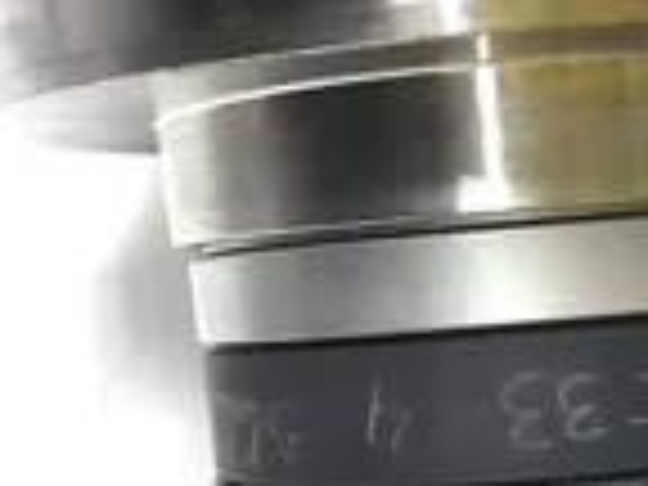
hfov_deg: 22.1
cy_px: 526
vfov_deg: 16.7
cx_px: 612
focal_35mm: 86
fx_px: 1610
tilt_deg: -60.0
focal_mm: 3.3
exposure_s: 1/40
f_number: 2.4
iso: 25
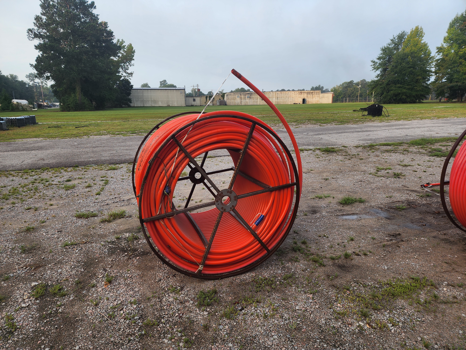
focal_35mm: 23
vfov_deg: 58.9
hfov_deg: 73.9
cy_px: 175
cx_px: 233
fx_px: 310
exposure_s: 1/180
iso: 16
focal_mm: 6.4
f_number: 1.8
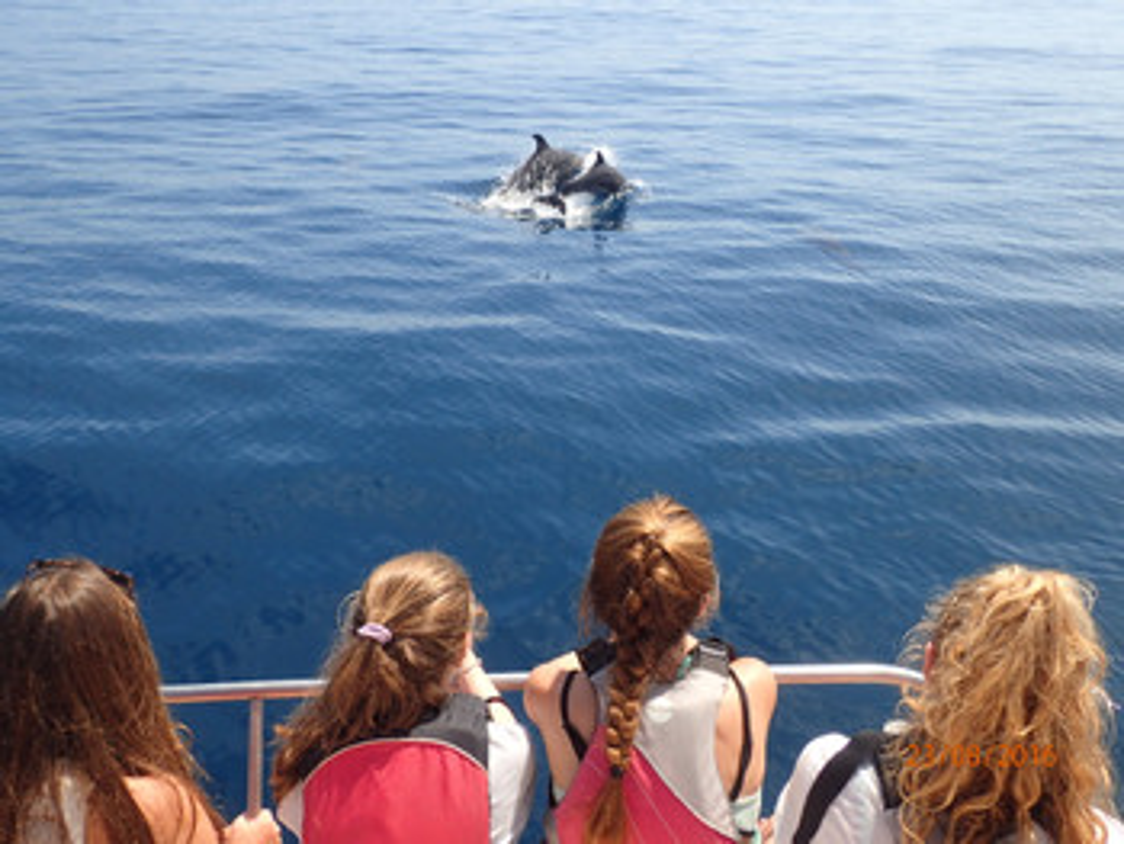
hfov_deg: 56.8
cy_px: 422
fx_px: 1040
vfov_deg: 44.2
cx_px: 562
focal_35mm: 32
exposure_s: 1/1600
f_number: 3.2
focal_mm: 5.87
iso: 200
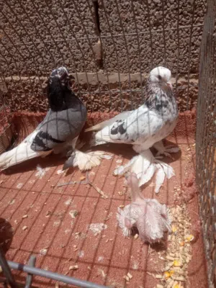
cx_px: 108
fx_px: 225
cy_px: 144
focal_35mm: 27
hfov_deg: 51.4
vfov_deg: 65.3
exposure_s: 1/1205
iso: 111
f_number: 2.2
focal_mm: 3.79
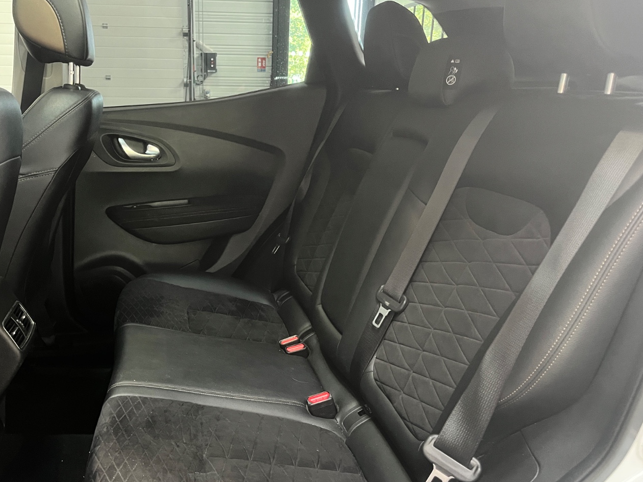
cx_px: 248
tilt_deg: -19.9
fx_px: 613
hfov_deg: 54.8
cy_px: 304
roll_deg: -0.1
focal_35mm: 33
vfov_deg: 42.6
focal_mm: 5.1
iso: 640
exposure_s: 1/25
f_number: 1.6
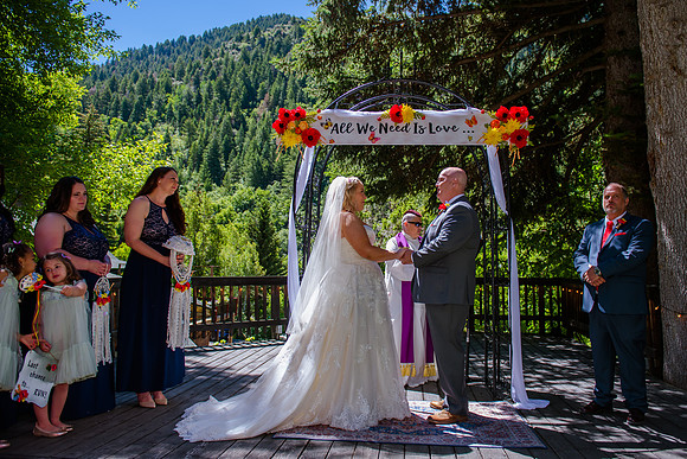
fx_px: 495
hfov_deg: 69.5
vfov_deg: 49.7
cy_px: 220
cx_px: 366
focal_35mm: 26
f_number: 3.5
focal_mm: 24
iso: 160
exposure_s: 1/500
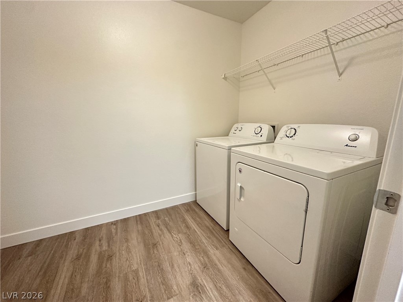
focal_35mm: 14
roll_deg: +0.5
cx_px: 202
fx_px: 163
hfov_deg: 102.1
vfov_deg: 85.7
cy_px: 151
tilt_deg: -11.5
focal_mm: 2.22
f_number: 2.2
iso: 500
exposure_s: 1/60
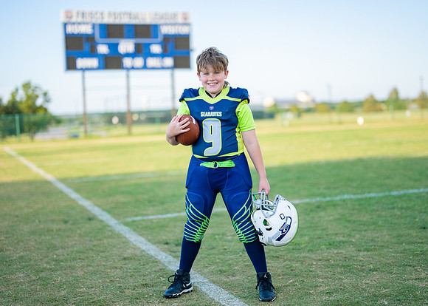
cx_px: 222
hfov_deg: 33.1
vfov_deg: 24.0
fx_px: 719
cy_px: 157
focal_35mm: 59
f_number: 1.2
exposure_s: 1/2000
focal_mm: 50
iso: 100
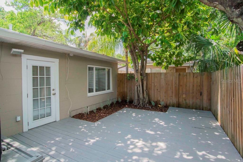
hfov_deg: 95.0
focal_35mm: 16
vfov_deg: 72.1
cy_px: 81
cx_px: 122
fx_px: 111
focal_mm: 11
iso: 500
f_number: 9
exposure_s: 1/125
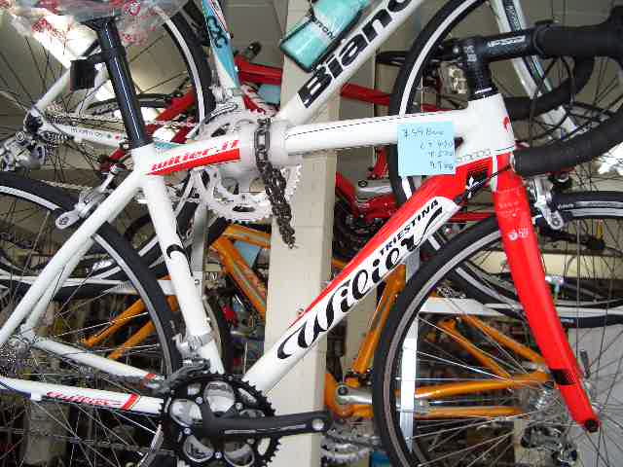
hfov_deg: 52.6
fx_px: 630
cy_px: 234
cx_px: 312
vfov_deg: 40.7
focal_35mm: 35
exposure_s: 1/80
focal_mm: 5.8
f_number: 2.6
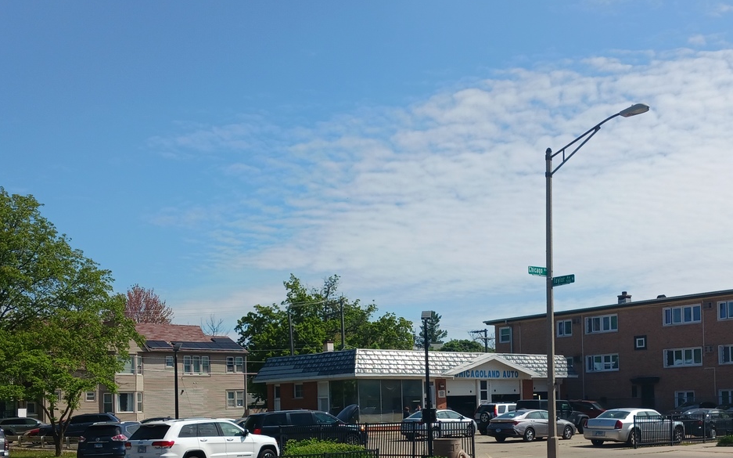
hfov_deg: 45.1
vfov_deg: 28.5
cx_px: 421
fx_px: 879
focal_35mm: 44
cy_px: 376
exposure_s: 1/526
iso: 20
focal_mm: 4
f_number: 1.8
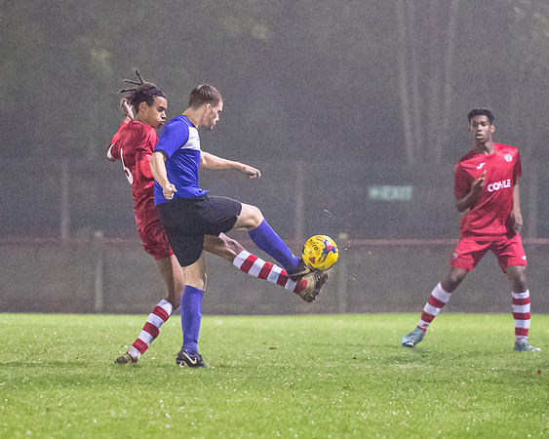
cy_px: 220
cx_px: 177
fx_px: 8655
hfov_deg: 3.6
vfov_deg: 2.9
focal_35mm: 533
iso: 6400
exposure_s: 1/640
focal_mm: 200
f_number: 2.8
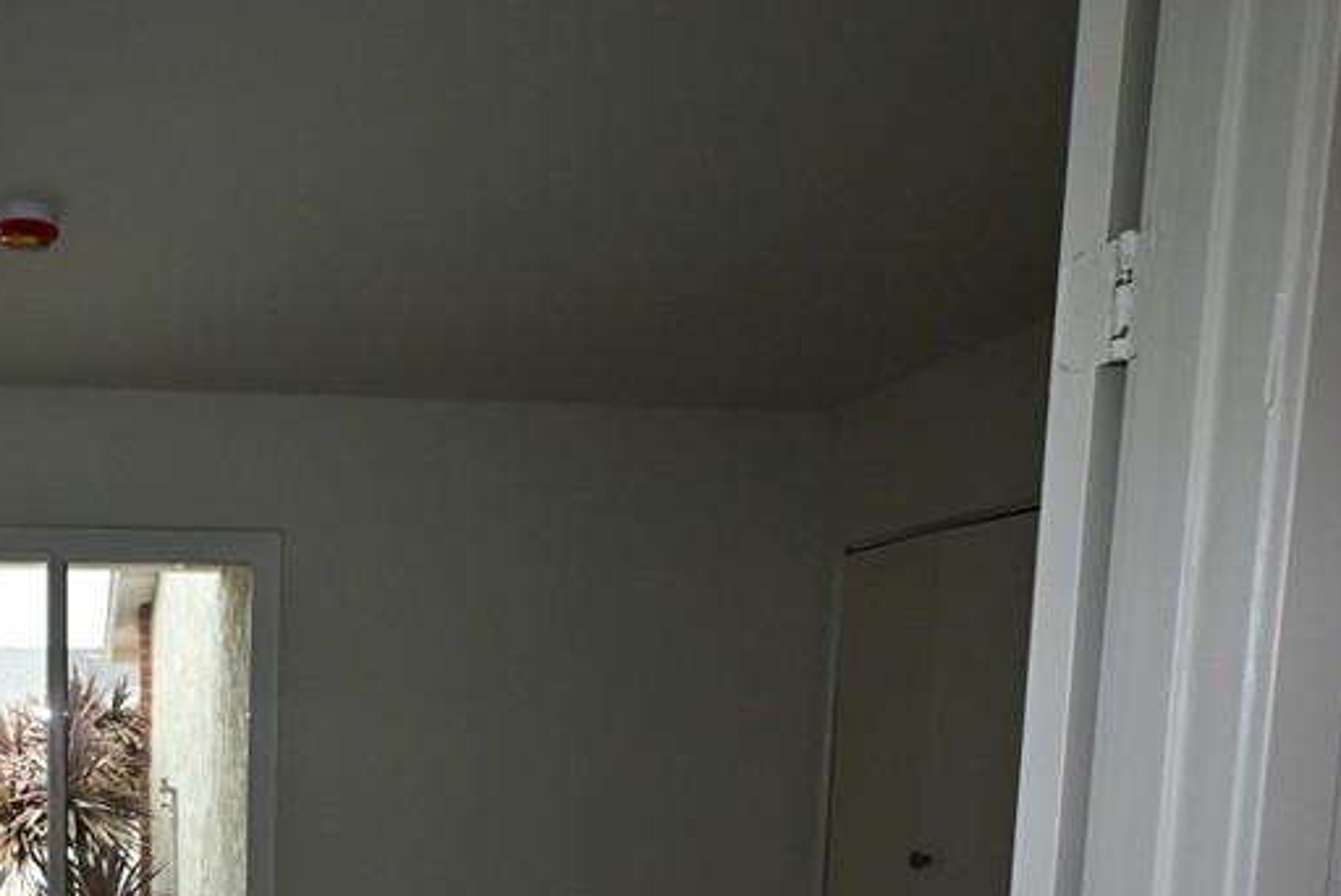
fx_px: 1342
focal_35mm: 36
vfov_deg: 34.0
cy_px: 874
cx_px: 152
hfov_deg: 48.0
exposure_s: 1/100
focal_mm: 12
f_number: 11
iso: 800
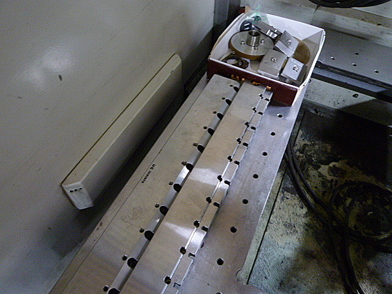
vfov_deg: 54.9
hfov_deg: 69.4
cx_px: 196
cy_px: 147
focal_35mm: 25
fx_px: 283
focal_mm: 4.5
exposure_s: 1/4
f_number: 2.8
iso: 400
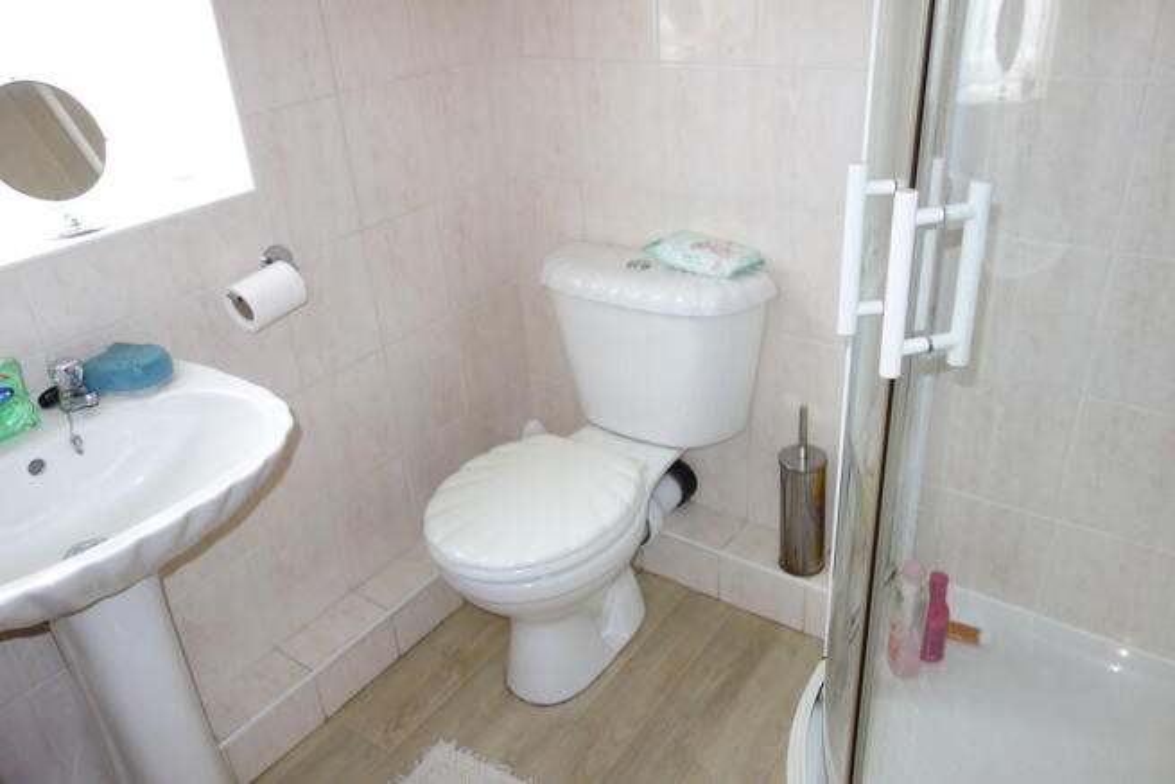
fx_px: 914
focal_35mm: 28
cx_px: 588
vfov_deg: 46.4
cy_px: 392
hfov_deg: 65.5
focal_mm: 10.4
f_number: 1.8
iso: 125
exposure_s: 1/40
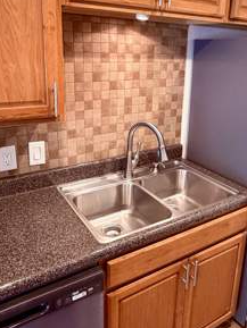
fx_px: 295
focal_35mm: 31
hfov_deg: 45.4
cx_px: 139
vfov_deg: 57.9
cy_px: 132
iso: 400
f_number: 2.2
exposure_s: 1/60
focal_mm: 2.22
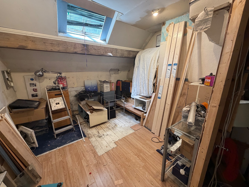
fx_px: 101
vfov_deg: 85.7
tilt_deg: -13.6
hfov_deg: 102.1
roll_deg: +0.6
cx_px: 124
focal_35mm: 14
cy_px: 94
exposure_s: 1/100
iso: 320
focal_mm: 2.22
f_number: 2.2
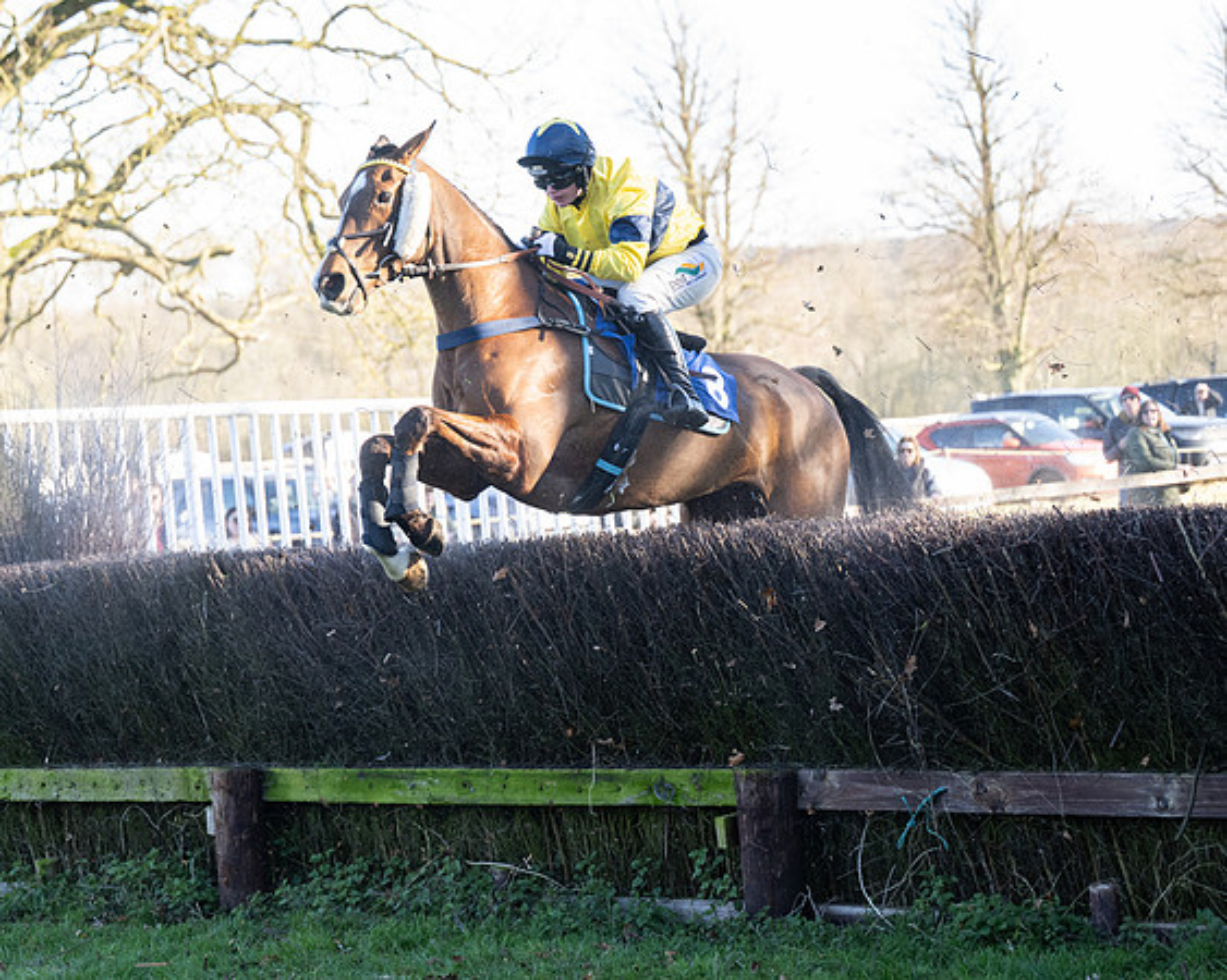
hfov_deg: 18.0
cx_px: 427
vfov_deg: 14.5
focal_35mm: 106
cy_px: 524
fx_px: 3856
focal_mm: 70
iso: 800
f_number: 2.8
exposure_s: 1/1250
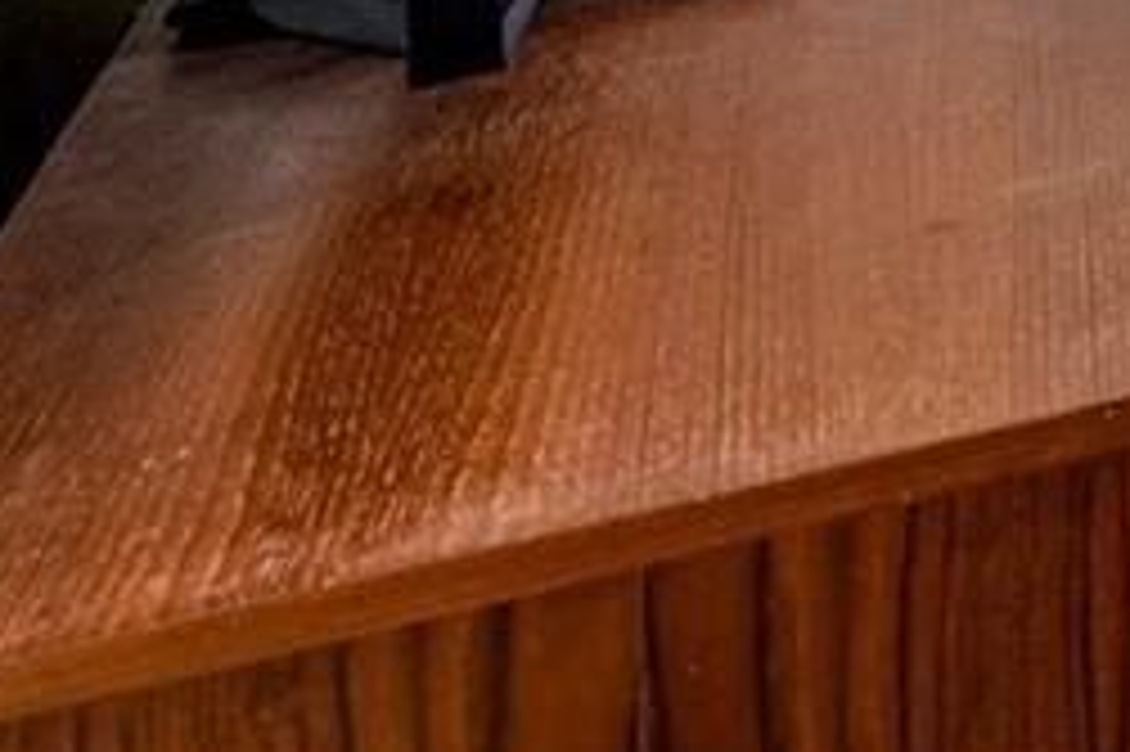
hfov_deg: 12.6
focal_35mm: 102
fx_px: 3199
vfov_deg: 10.7
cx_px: 3066
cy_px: -1252
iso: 400
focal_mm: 16
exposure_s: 1/20
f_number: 8
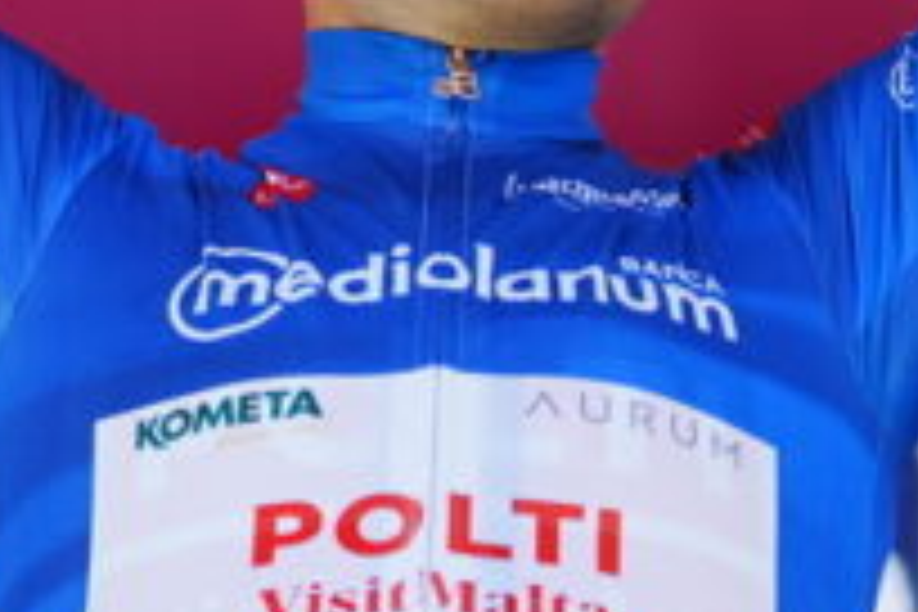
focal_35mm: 510
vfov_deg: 2.7
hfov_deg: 4.0
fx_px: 13004
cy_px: -342
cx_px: 392
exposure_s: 1/500
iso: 320
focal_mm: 104
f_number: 3.2
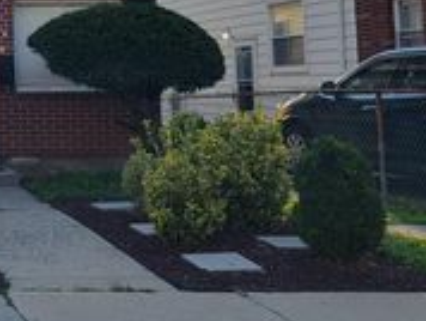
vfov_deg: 19.7
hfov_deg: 23.7
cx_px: -117
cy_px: 6
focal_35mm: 73
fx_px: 900
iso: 40
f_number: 1.8
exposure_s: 1/796
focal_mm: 5.4
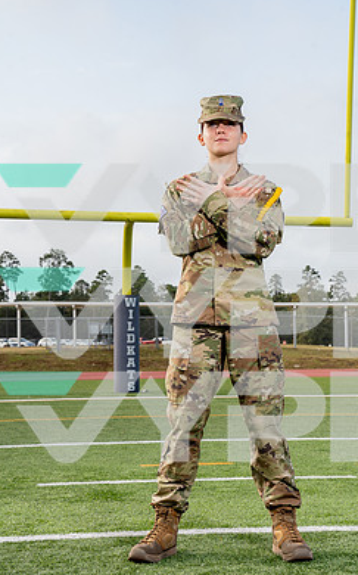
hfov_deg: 17.8
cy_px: 314
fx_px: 1142
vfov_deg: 28.2
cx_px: 214
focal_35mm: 73
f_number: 10
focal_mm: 62
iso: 320
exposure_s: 1/250
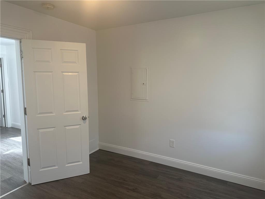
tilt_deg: -6.0
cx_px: 132
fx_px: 184
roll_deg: -0.2
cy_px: 100
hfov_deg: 71.6
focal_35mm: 24
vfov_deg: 56.8
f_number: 1.78
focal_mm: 6.86
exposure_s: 1/120
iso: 160
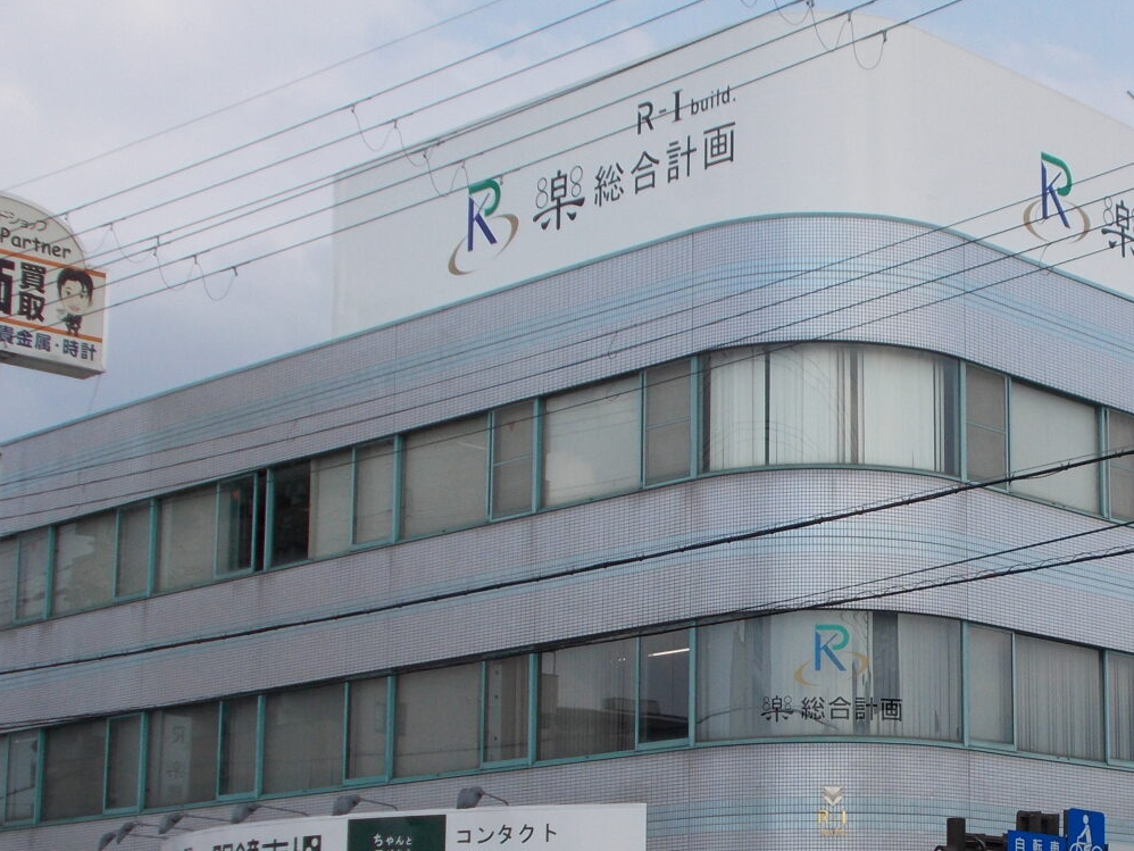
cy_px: 633
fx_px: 2458
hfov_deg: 25.5
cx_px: 920
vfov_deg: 19.5
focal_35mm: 75
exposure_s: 1/800
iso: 80
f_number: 3.9
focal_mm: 6.9
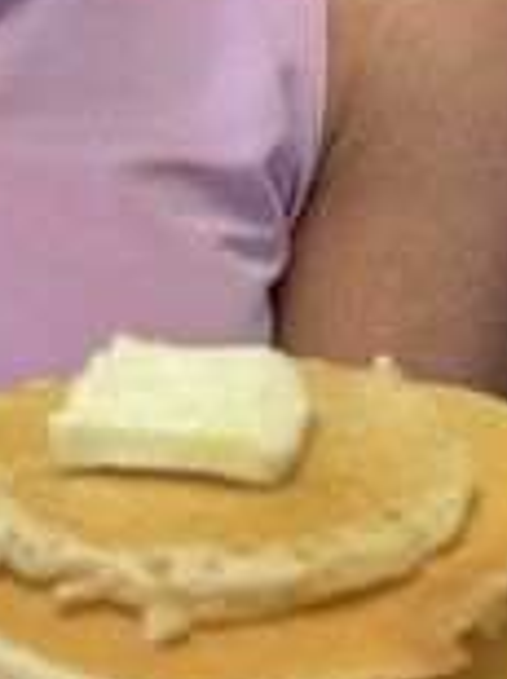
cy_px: 4
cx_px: 84
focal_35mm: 160
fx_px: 3133
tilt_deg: -18.3
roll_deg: -0.4
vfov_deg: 12.2
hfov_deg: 9.2
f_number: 1.78
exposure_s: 1/121
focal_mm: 6.76
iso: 125
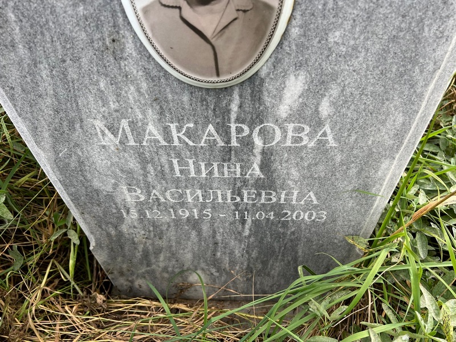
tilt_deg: -49.8
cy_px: 171
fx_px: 343
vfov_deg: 53.1
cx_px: 228
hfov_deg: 67.3
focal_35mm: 26
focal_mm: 5.7
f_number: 1.5
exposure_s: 1/533
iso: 50
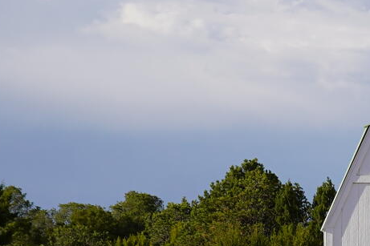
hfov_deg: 7.4
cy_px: 152
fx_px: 2476
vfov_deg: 5.7
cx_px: 1179
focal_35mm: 241
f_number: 5
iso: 100
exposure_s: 1/640
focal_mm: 37
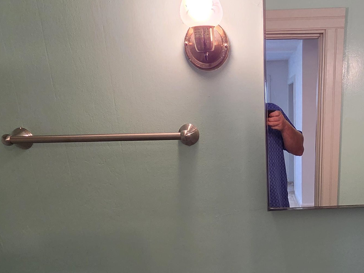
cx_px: 251
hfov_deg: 58.2
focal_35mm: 30
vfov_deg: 43.5
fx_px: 315
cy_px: 236
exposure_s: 1/120
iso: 250
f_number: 2.2
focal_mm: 2.2
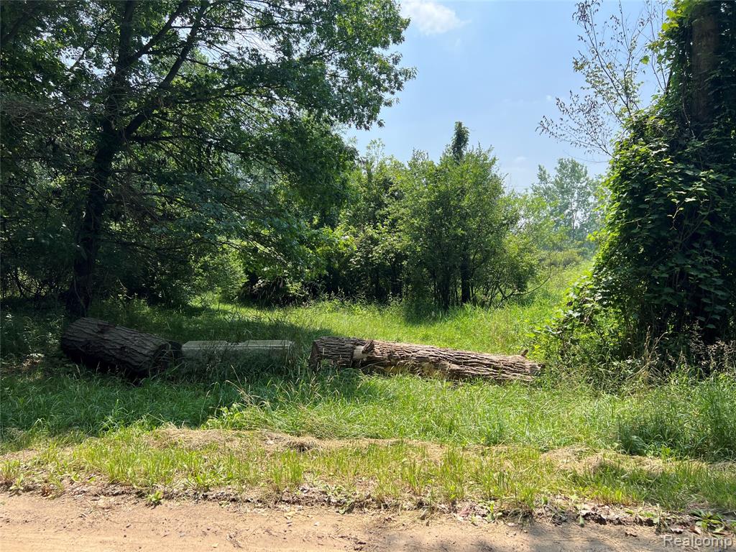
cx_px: 368
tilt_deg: -1.0
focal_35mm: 26
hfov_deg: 67.3
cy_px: 276
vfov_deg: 53.1
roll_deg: +0.3
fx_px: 553
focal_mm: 5.7
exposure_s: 1/2045
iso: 50
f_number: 1.5
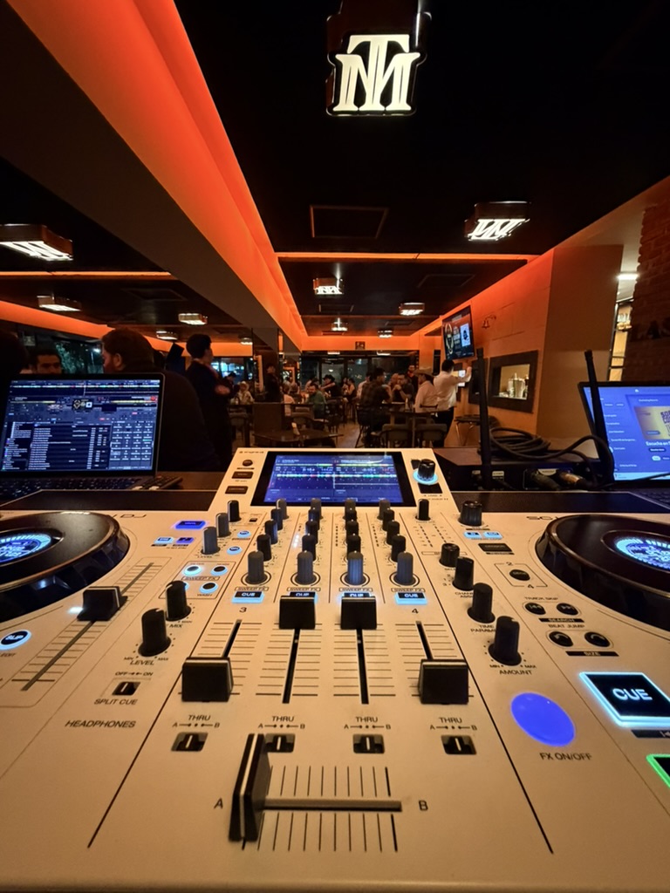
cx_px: 335
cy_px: 446
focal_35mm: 14
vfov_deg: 102.1
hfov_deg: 85.7
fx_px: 361
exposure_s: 1/40
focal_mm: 2.22
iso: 1250
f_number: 2.2
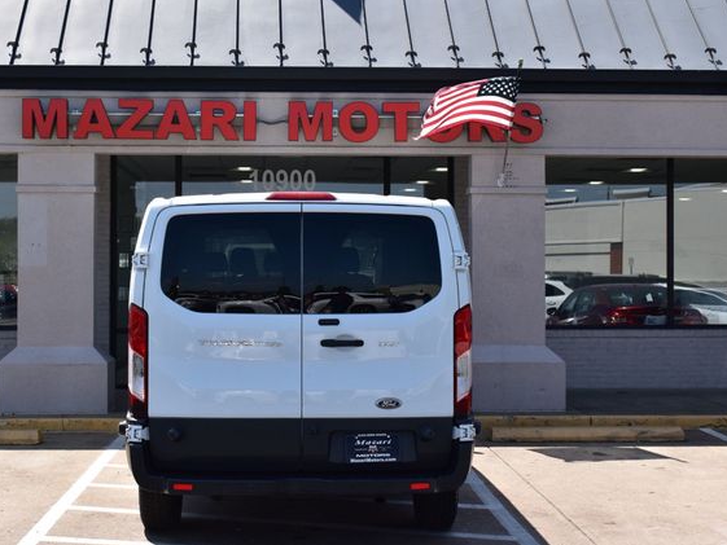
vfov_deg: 25.4
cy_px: 271
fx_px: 1209
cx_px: 327
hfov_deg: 33.4
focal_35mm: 58
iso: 400
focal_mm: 35
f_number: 11
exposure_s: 1/400
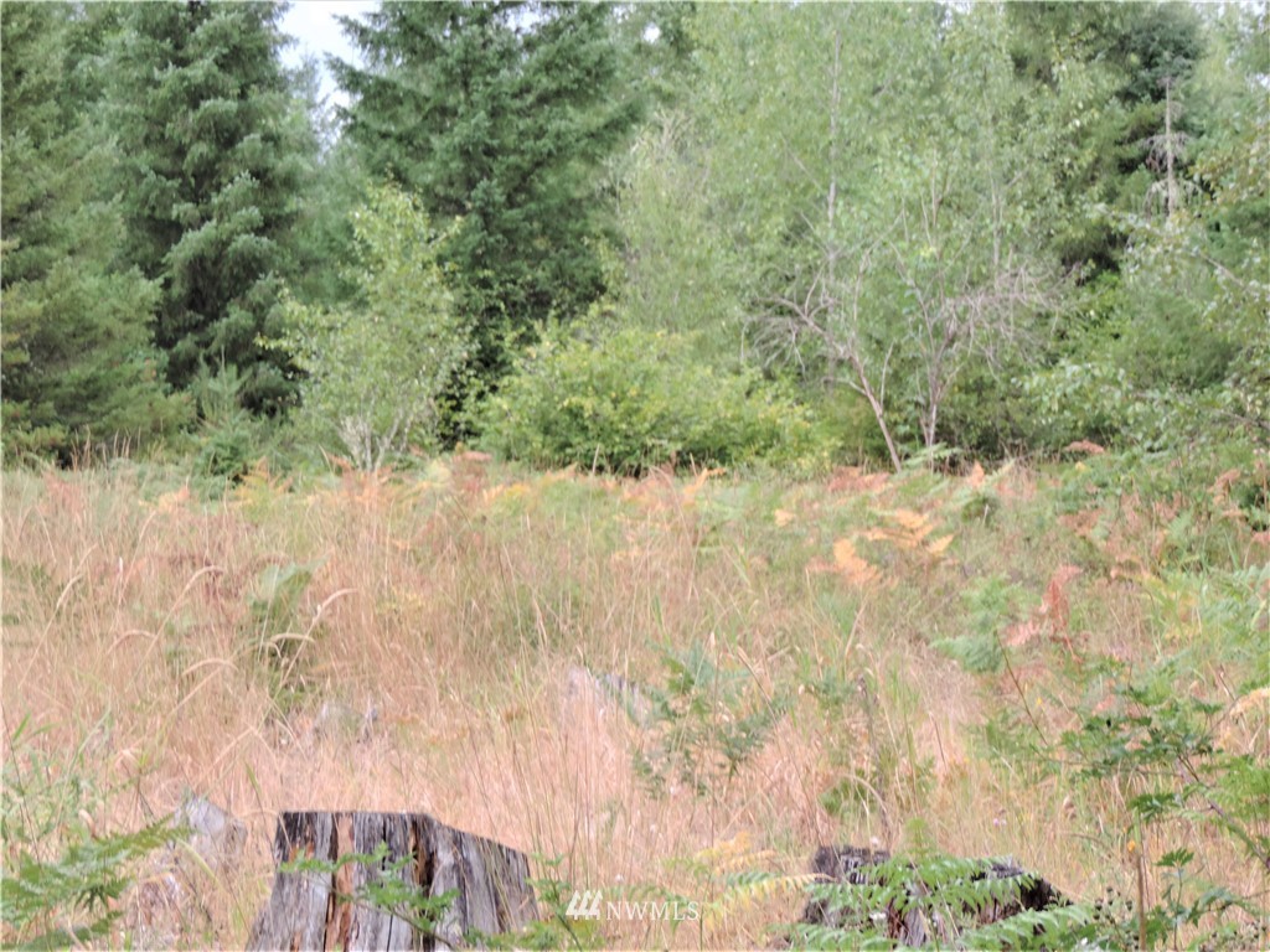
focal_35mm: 105
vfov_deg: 14.1
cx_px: 635
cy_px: 476
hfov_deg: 18.7
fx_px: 3852
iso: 110
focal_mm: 18.7
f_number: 4.2
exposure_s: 1/100
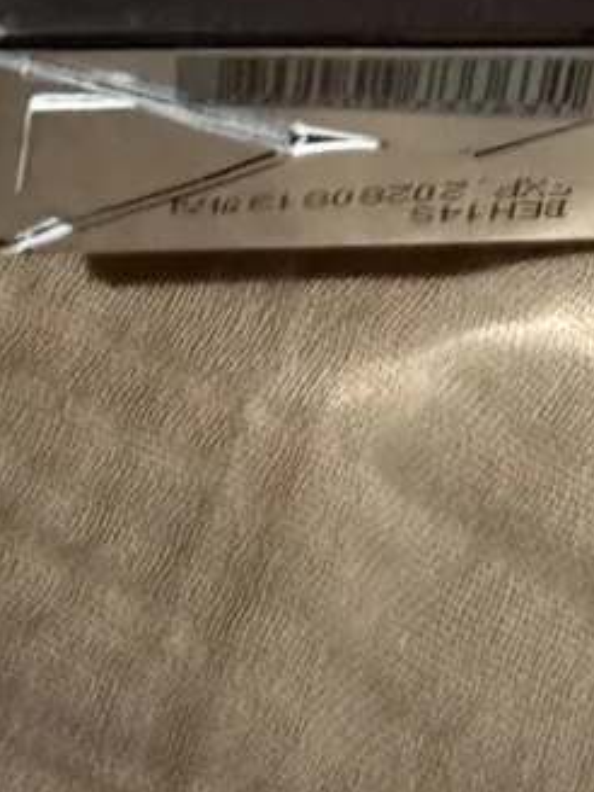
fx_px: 4828
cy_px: -809
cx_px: 333
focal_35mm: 211
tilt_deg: -59.9
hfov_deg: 7.0
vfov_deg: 8.8
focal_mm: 6.76
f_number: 1.78
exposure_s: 1/26
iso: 800
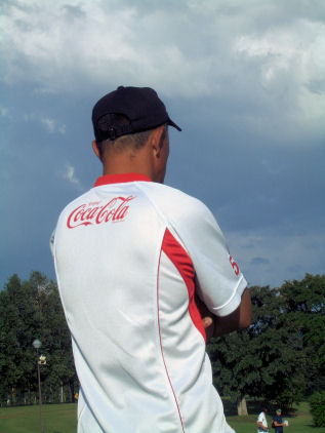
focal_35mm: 105
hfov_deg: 14.1
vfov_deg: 18.7
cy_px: 216
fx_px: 1313
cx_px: 162
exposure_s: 1/640
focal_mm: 17.4
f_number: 7.7
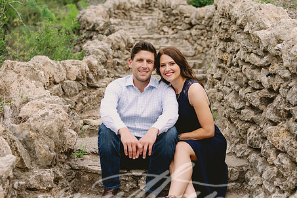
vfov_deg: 21.2
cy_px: 125
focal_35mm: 64
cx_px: 157
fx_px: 528
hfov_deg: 31.4
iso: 400
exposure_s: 1/1000
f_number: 2.5
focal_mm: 50
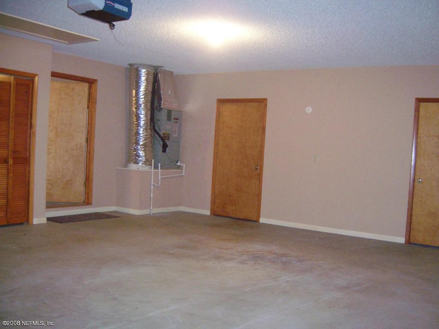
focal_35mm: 36
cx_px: 220
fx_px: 457
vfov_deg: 39.7
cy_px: 164
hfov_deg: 51.4
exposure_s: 1/60
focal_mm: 6.2
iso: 125
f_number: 2.8
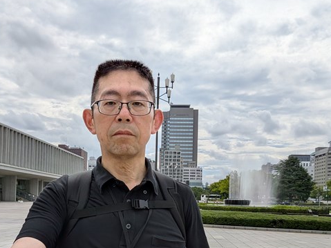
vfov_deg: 40.4
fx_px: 325
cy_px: 191
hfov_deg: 53.8
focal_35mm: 34
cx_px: 147
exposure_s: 1/2762
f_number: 2.2
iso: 47
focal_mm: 2.74
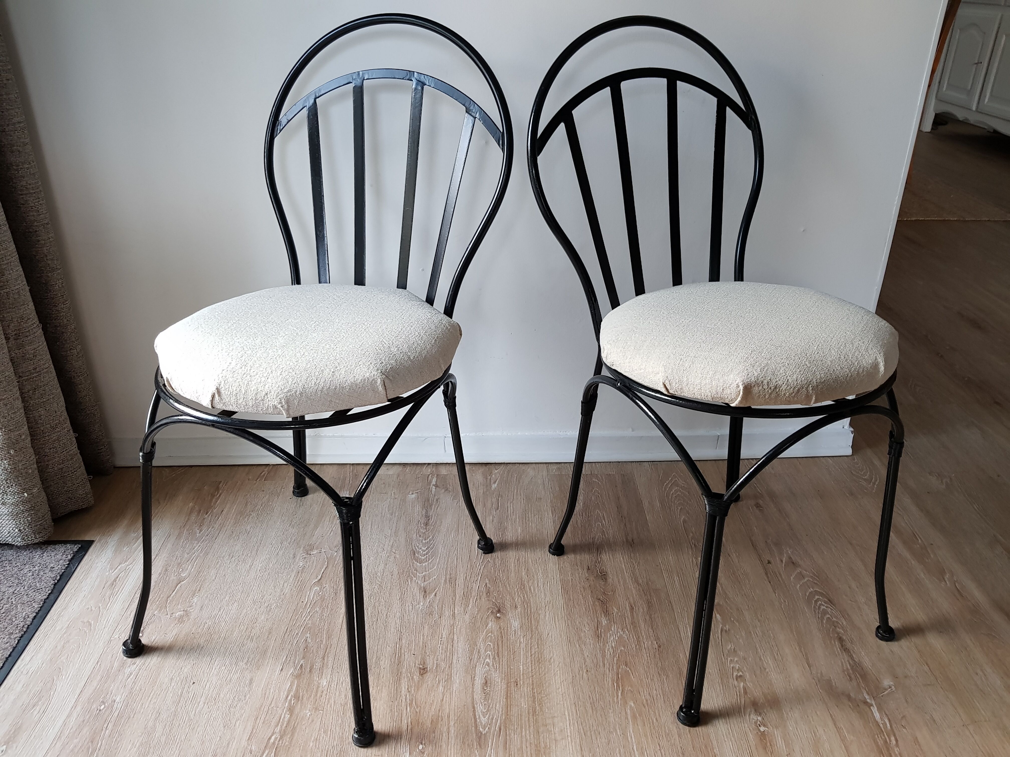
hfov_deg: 67.3
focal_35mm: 26
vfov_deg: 53.1
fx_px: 759
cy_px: 378
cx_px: 505
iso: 160
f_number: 1.7
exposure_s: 1/32
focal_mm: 4.2
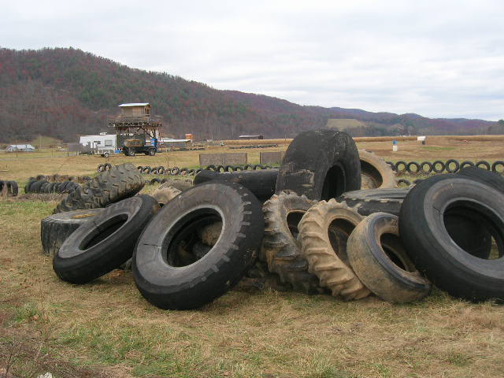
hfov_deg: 54.0
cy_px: 189
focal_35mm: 34
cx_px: 252
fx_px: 495
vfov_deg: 41.8
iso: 50
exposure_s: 1/59.3
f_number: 4.9
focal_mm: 5.7
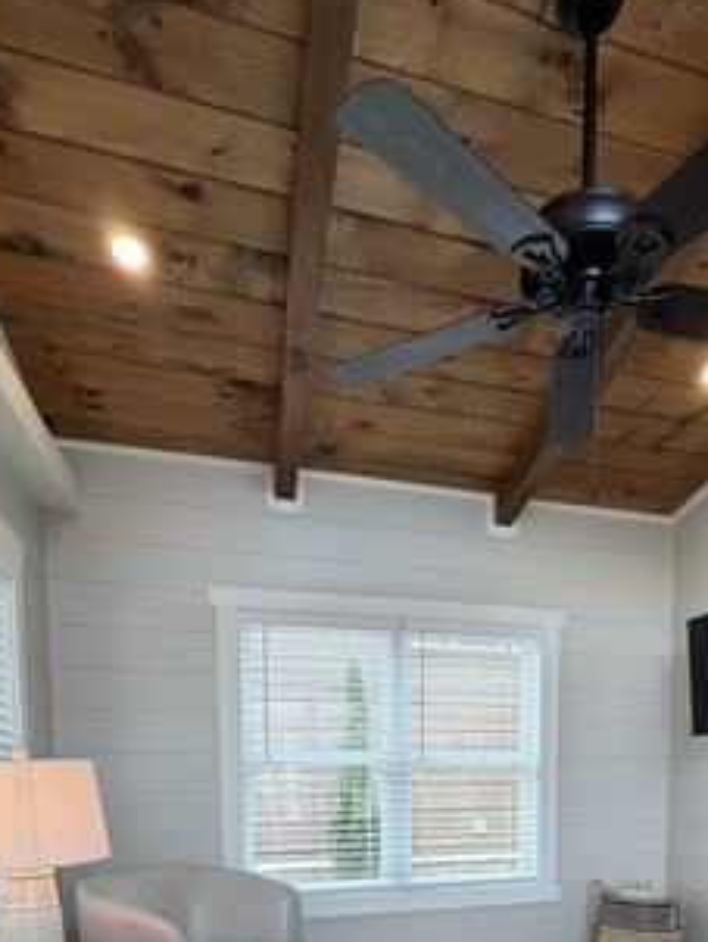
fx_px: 681
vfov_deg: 60.3
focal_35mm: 25
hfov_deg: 54.3
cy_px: 823
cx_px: 444
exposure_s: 1/120
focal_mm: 2.22
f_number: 2.2
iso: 125
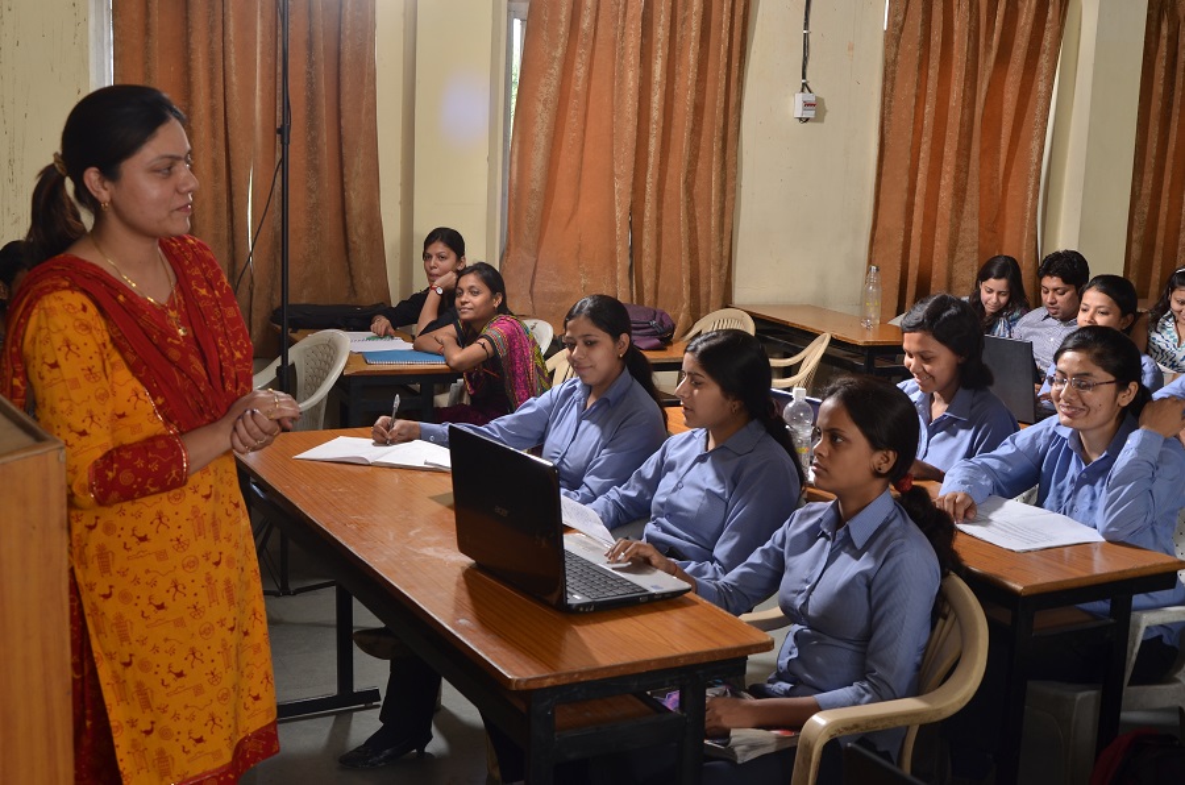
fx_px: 1380
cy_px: 392
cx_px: 592
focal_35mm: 42
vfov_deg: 31.8
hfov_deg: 46.5
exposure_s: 1/40
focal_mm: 28
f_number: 8
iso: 200
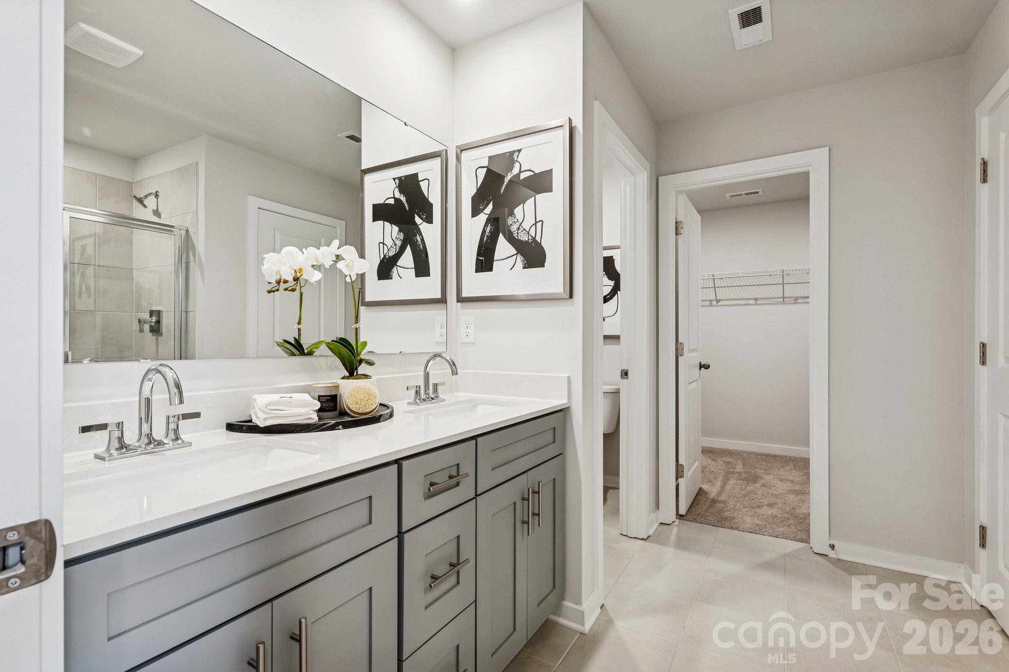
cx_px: 504
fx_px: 448
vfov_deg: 73.7
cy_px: 336
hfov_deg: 96.7
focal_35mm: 16
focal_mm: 16
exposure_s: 1/6
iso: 400
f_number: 8
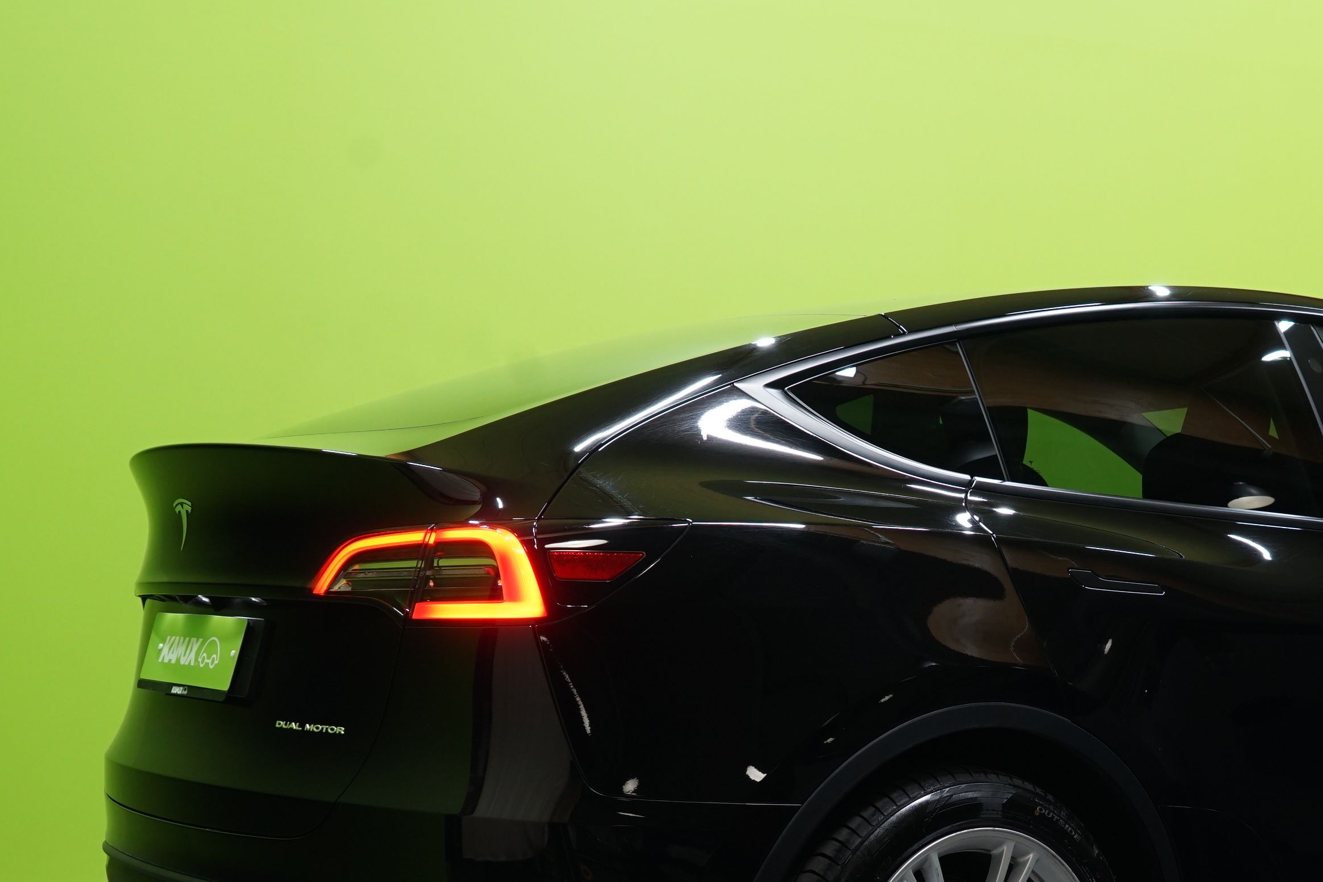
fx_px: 1984
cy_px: 655
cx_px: 1026
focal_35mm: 54
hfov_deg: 35.8
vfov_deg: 24.8
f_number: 5.6
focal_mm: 32
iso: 800
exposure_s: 1/20
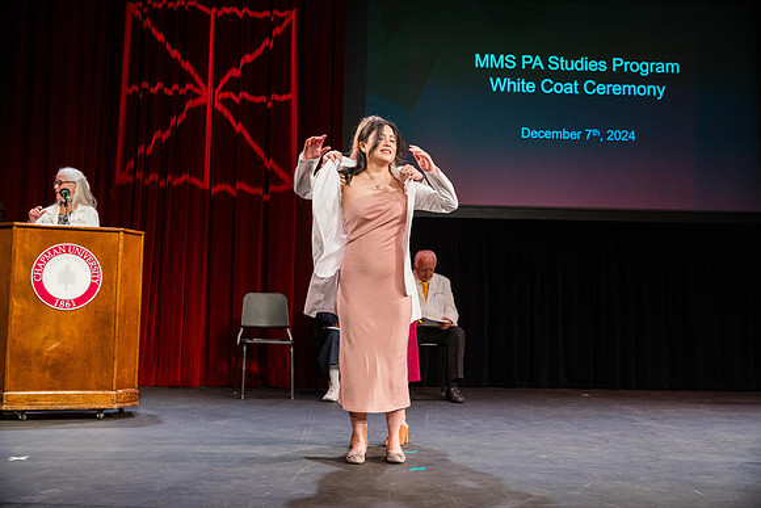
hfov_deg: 48.0
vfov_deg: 33.1
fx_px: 854
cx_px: 380
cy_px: 254
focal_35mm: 40
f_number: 3.5
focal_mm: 40.4
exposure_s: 1/320
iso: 1250
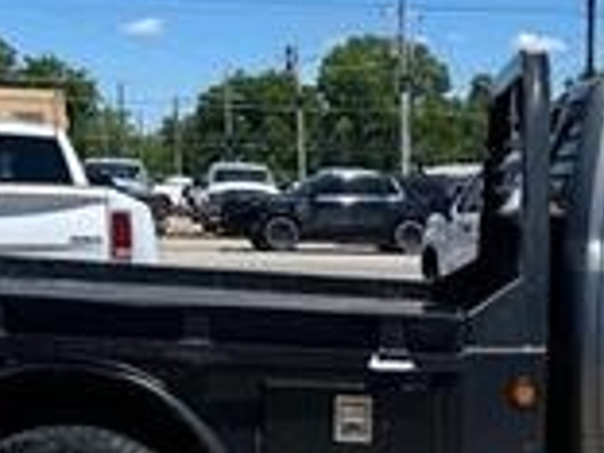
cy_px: 507
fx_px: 1466
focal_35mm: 84
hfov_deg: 22.4
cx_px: 596
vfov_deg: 17.0
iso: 50
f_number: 1.5
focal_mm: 5.7
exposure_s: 1/4444
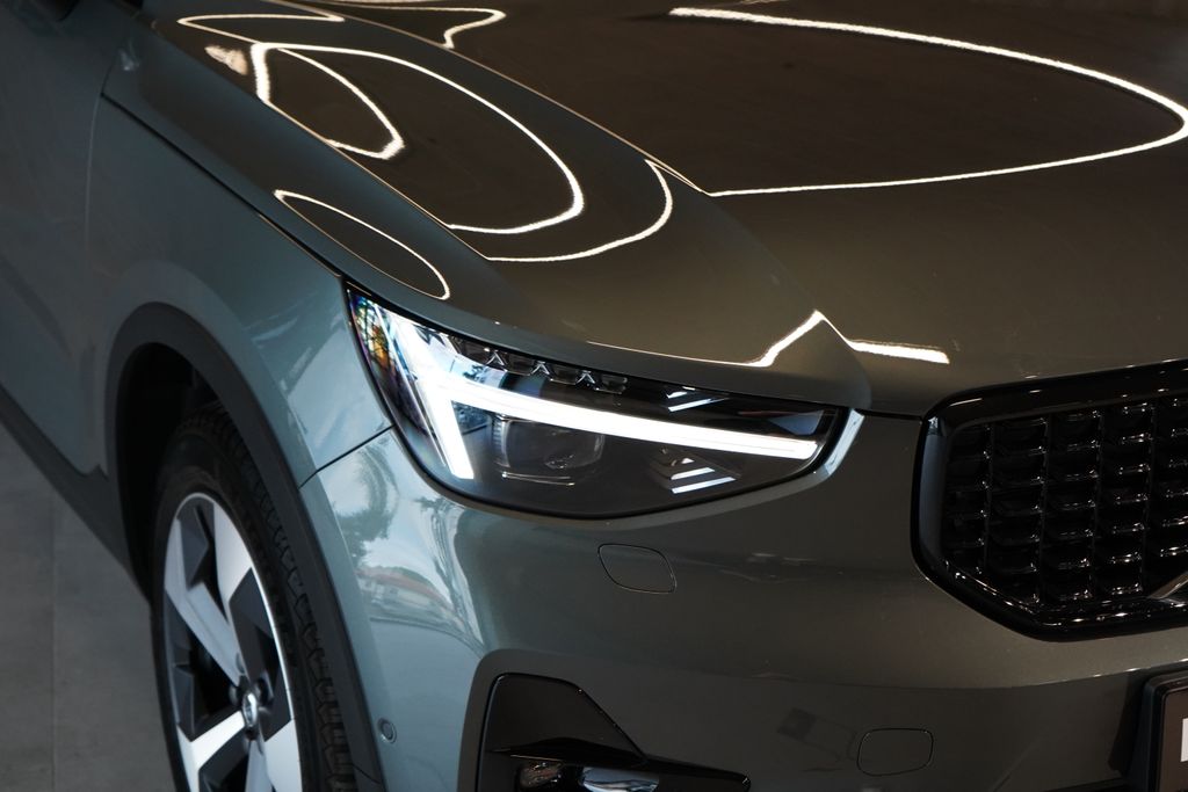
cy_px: 396
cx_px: 594
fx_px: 2310
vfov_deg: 19.5
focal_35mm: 70
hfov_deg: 28.8
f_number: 5.6
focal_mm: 70
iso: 3200
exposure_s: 1/160
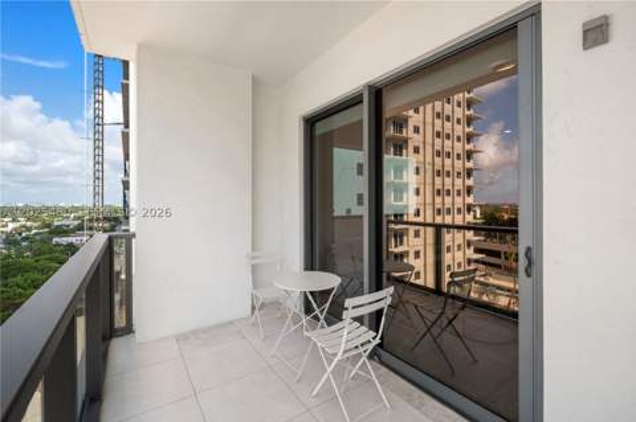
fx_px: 282
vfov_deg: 73.6
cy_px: 211
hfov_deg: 96.8
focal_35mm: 16
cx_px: 318
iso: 640
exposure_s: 1/2500
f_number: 8
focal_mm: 16
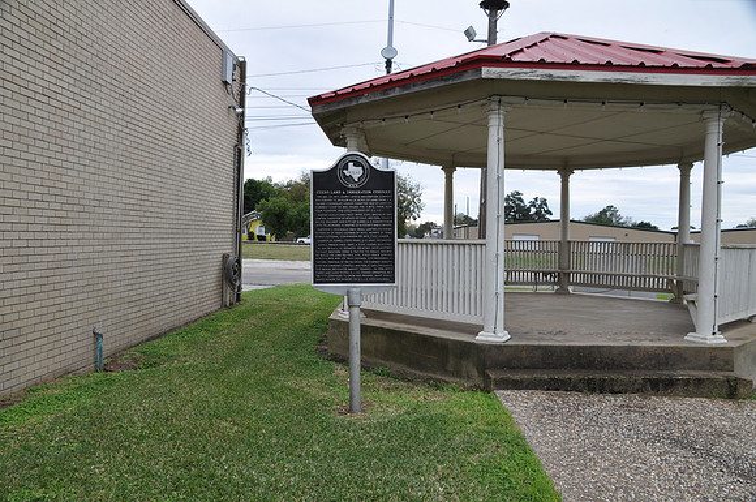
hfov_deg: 67.5
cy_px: 251
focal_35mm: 27
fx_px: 566
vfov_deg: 47.8
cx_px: 378
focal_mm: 18
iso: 200
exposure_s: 1/80
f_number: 9
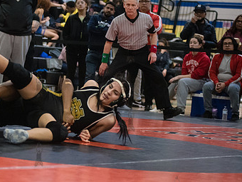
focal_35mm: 141
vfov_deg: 10.5
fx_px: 986
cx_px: 38
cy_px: 85
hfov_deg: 13.9
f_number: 3.5
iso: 8000
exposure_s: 1/500
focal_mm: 86
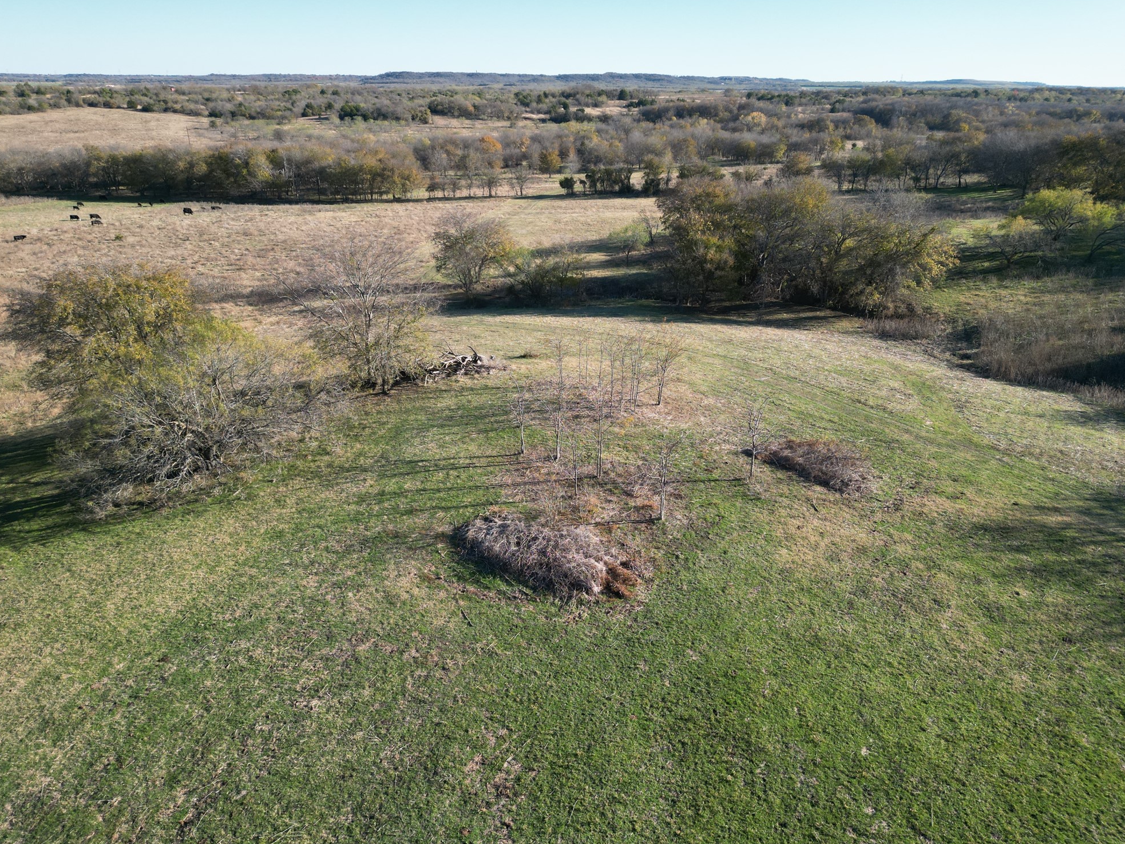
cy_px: 431
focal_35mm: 25
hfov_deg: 69.4
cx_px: 562
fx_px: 813
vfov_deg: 54.9
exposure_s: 1/1600
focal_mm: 6.72
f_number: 1.7
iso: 200
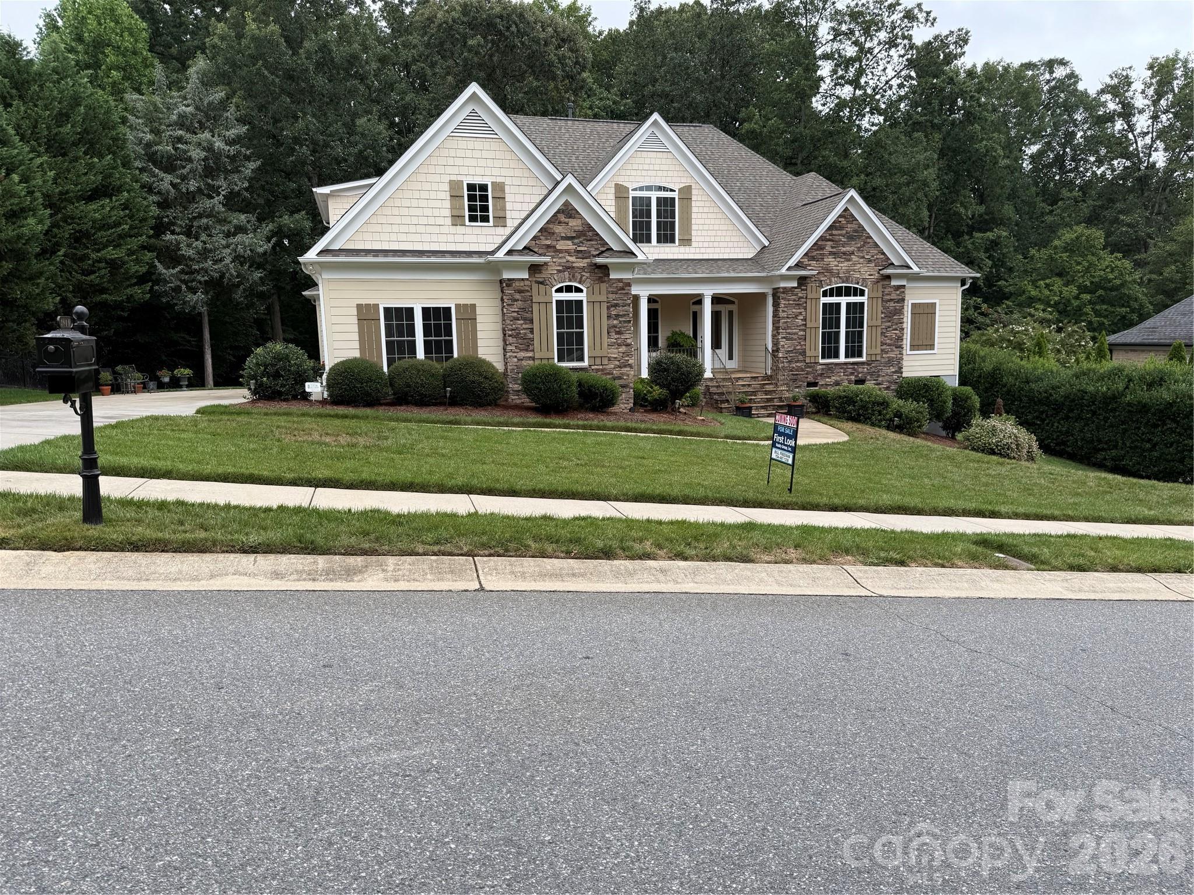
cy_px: 448
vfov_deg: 56.8
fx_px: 828
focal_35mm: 24
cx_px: 597
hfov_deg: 71.6
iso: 80
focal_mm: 6.76
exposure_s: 1/514
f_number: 1.78
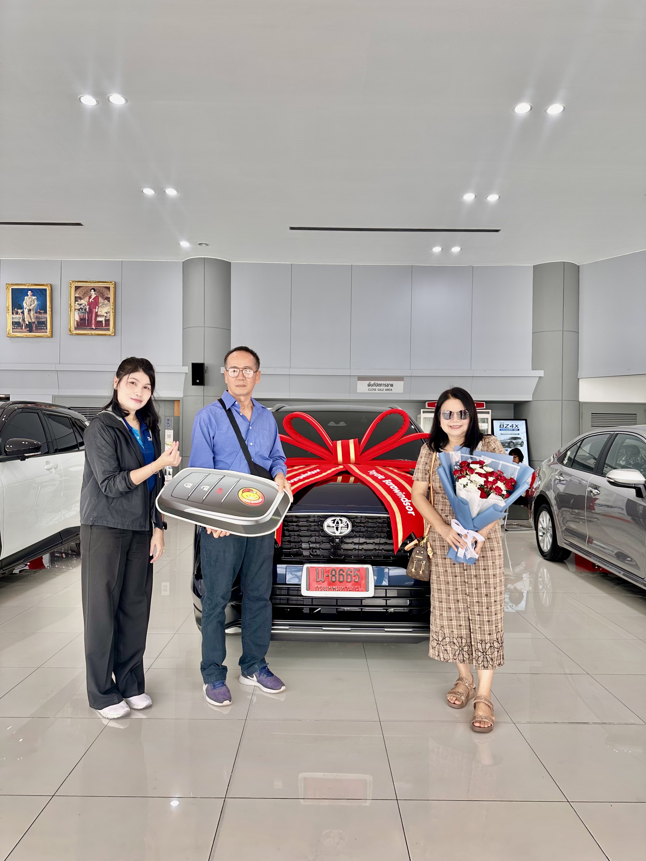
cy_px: 430
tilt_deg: +1.2
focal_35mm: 24
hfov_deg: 56.8
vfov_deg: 71.6
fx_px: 597
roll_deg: -1.8
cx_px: 323
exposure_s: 1/121
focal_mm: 6.86
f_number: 1.78
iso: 100
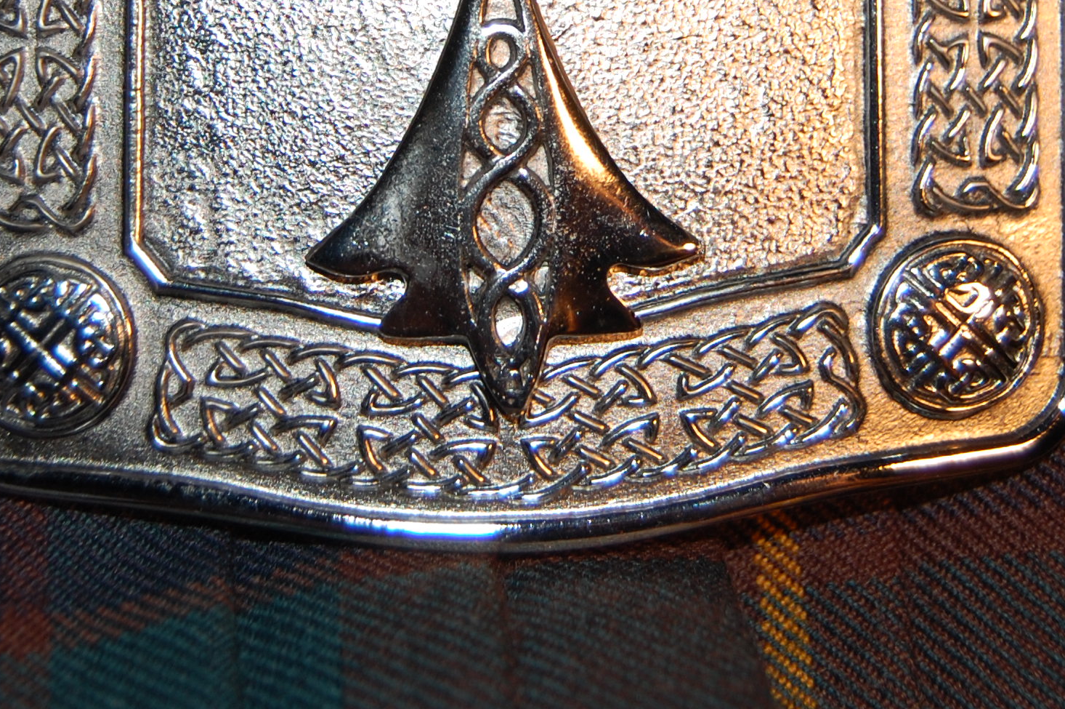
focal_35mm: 80
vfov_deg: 16.7
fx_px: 2365
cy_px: -7
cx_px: 547
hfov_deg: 25.4
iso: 220
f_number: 4.2
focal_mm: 26
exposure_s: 1/60
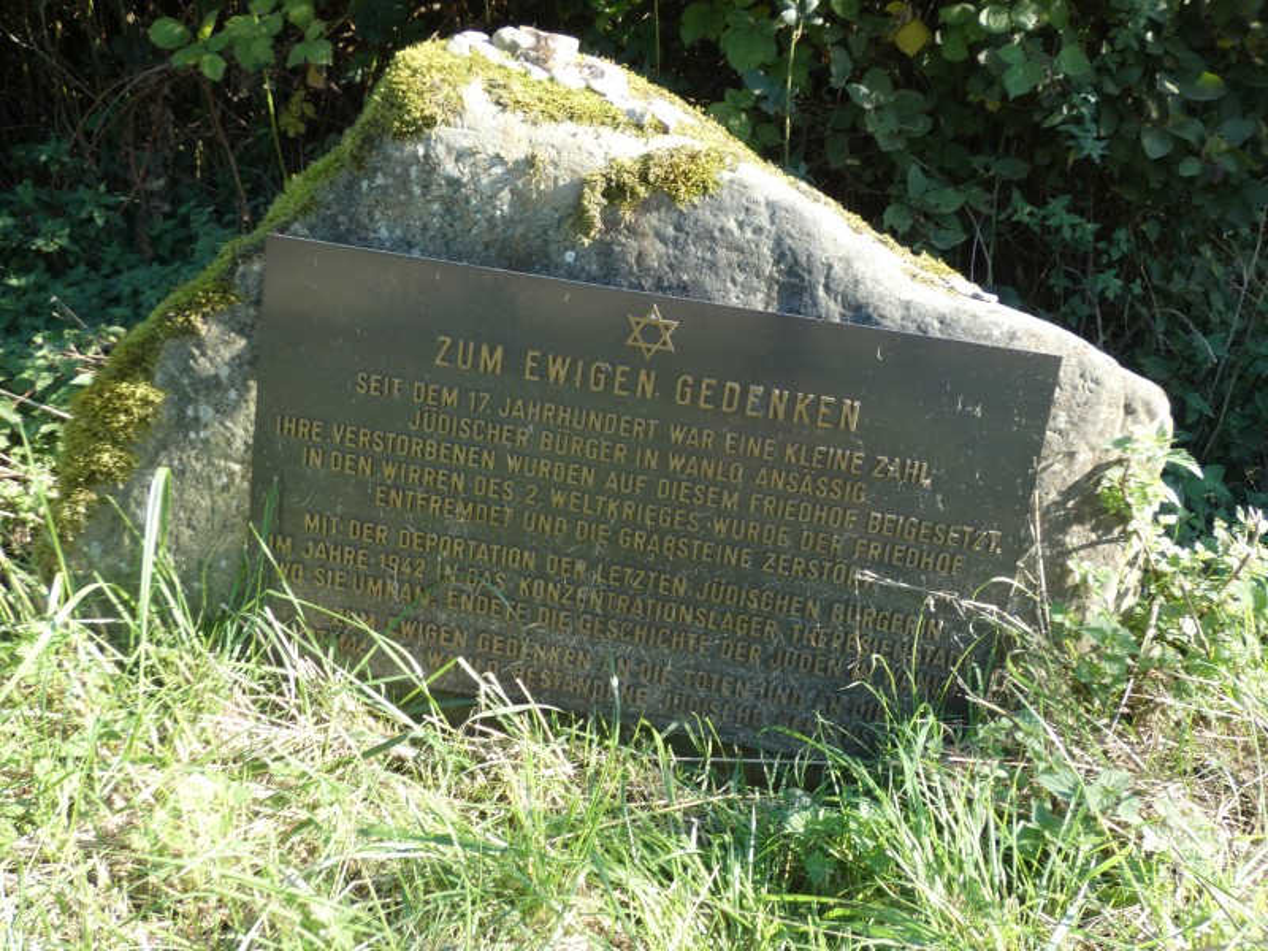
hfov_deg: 51.4
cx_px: 634
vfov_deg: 39.7
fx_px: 1319
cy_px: 476
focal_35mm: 36
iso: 80
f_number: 3.5
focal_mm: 6.5
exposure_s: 1/125
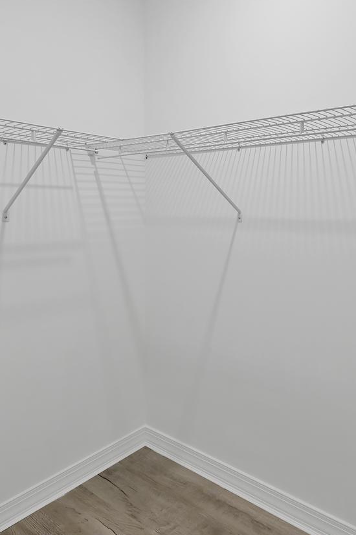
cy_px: 223
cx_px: 268
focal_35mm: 26
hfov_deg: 47.6
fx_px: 386
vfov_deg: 69.0
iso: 200
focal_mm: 14
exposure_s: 1/25
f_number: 5
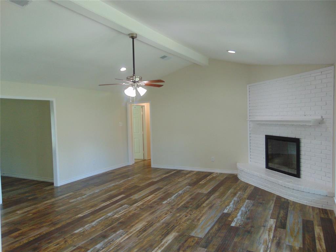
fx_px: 243
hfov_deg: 69.4
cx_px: 168
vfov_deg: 54.9
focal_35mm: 25
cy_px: 126
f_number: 3
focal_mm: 4.5
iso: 200
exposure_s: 1/30
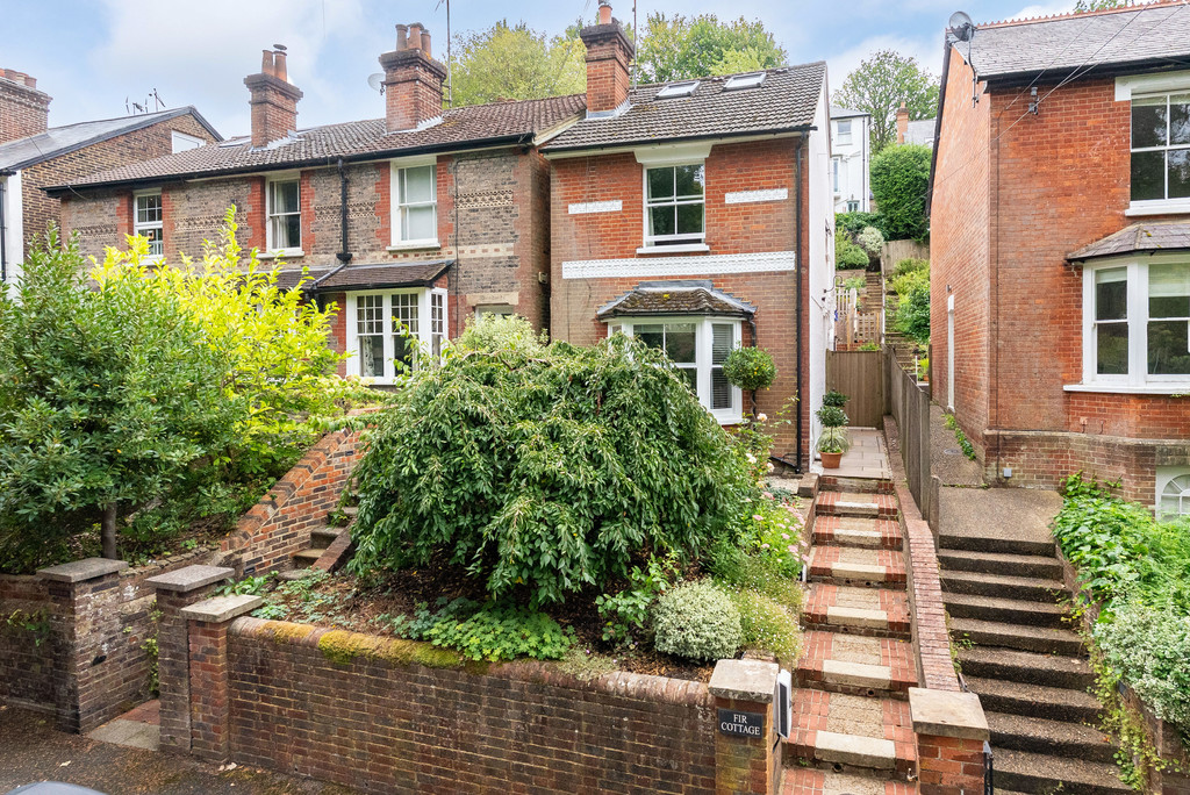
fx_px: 546
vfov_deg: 72.1
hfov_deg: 94.9
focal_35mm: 16
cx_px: 595
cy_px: 398
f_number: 7.1
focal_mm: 16.5
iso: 2500
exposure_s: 1/1600
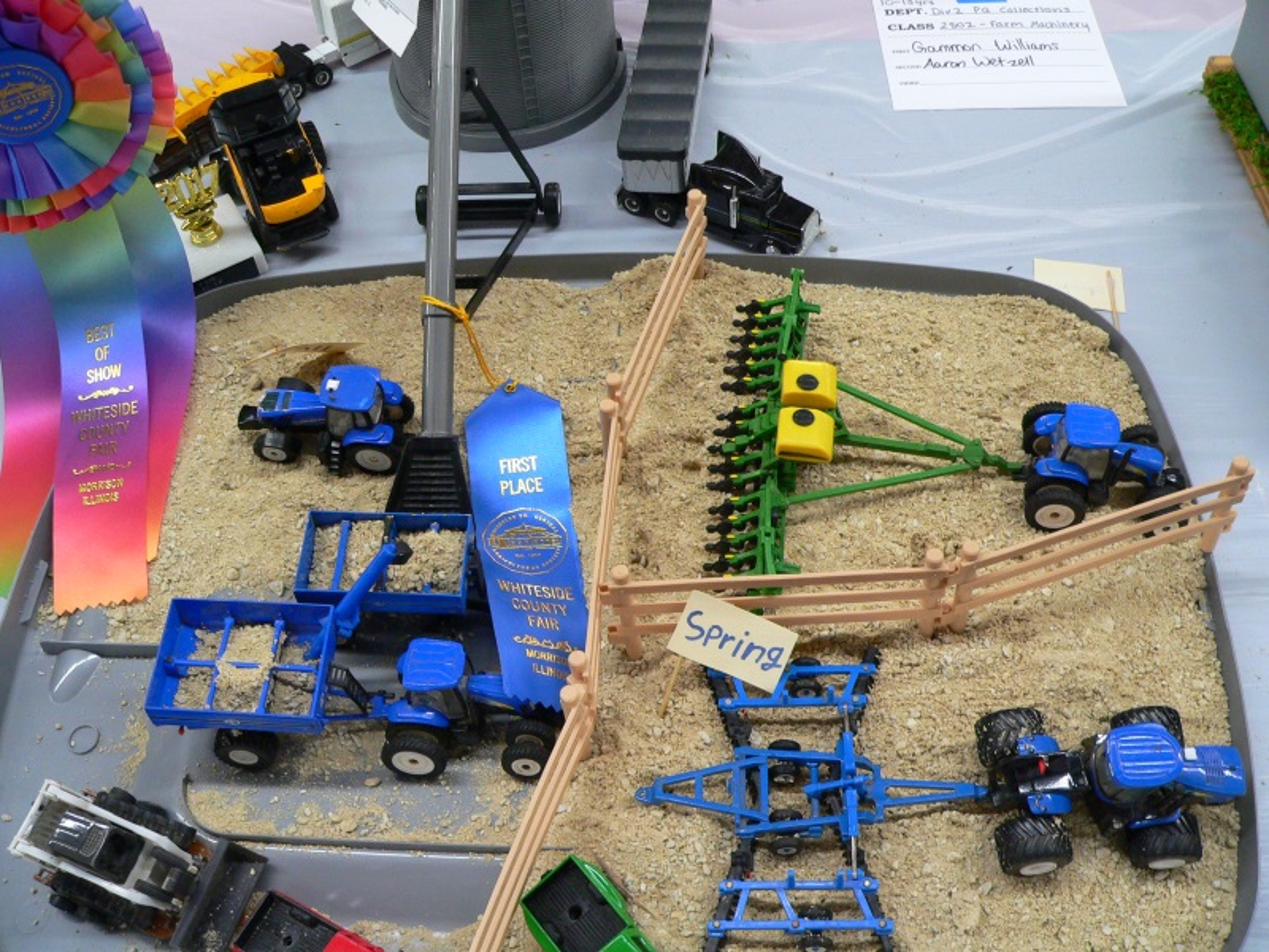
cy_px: 476
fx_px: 1320
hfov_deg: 51.4
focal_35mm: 36
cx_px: 634
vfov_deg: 39.7
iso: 200
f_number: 2.8
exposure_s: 1/25
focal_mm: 6
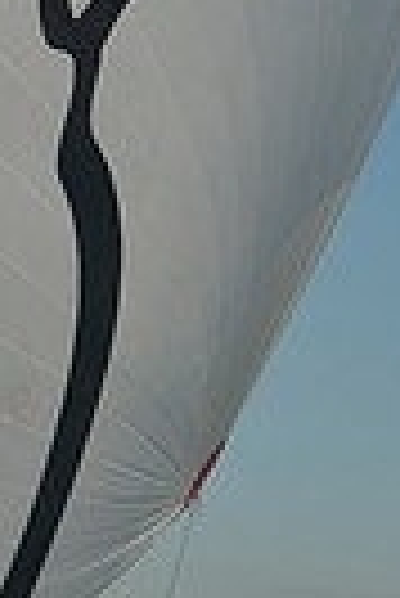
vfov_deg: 6.7
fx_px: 5070
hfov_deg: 4.3
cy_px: 758
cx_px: -827
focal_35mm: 305
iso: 200
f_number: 7.1
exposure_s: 1/800
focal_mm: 70
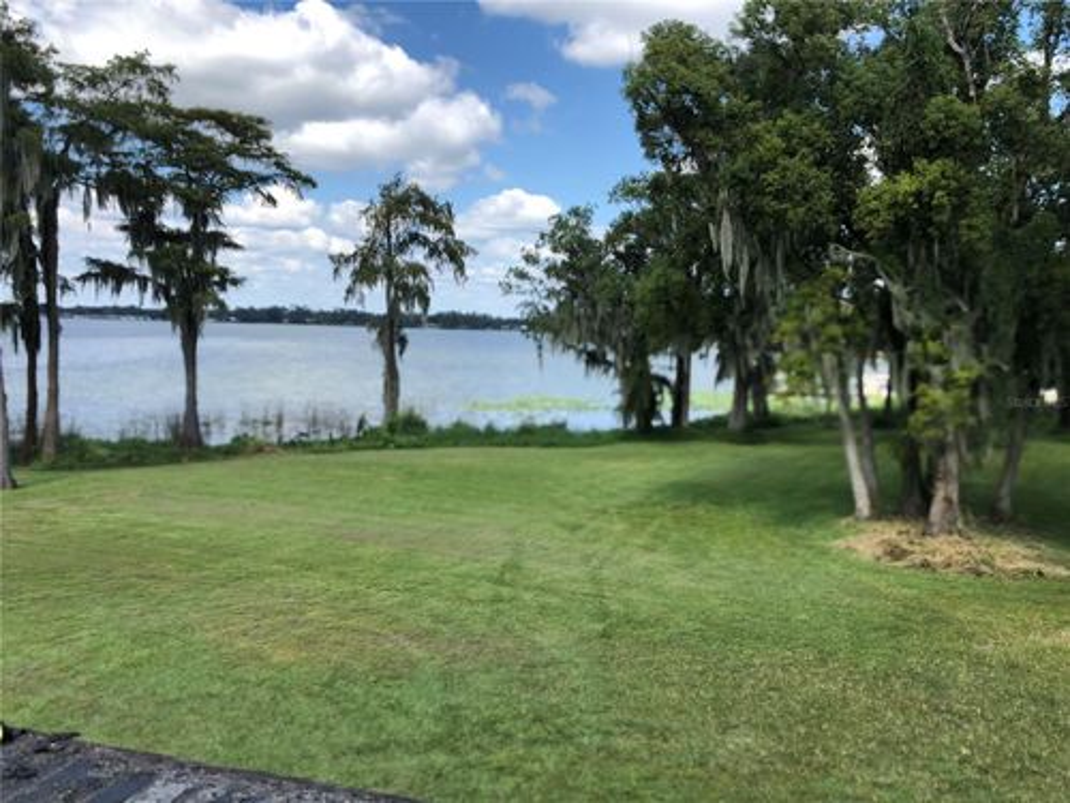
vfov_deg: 49.7
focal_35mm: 28
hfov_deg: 63.4
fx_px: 865
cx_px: 535
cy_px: 402
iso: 20
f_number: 1.8
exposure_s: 1/1263
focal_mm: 4
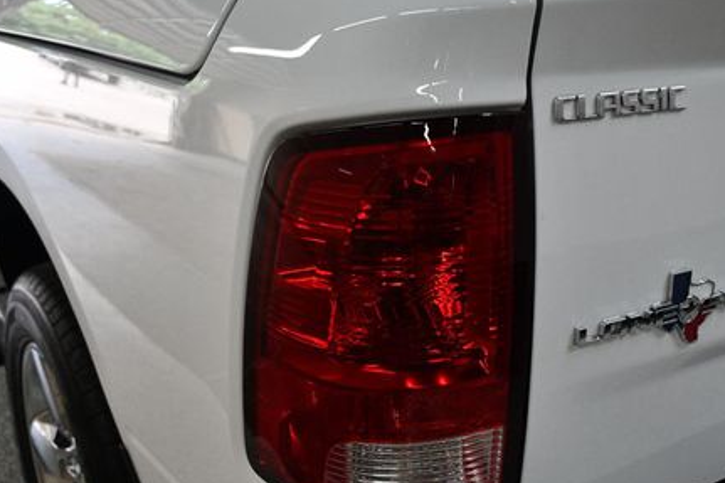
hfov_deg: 40.2
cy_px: 296
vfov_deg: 27.4
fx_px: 986
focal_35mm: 49
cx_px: 422
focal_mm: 22
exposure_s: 1/160
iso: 800
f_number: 3.5
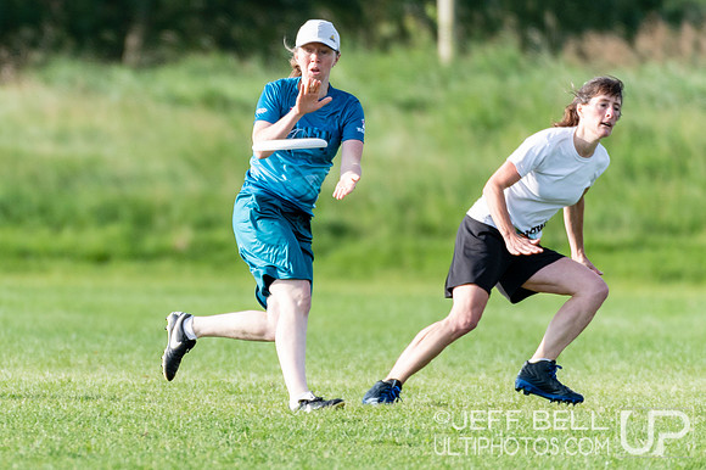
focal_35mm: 1035
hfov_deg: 2.0
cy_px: 159
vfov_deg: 1.3
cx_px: 178
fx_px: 20285
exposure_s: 1/1000
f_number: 4
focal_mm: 400
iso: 320
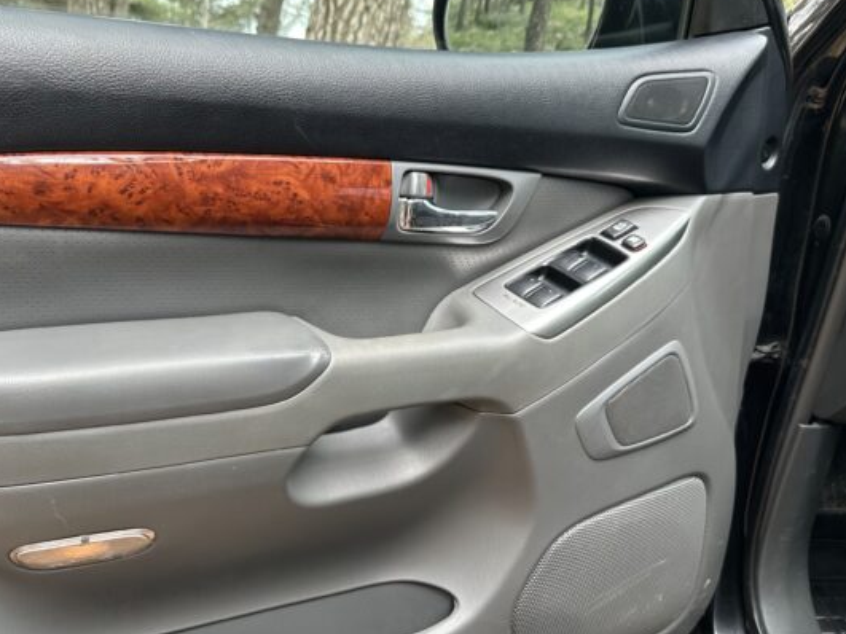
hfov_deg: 50.6
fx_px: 880
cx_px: 293
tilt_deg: -20.5
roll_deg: +5.4
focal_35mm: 36
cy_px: 401
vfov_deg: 39.4
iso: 64
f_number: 1.78
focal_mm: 6.86
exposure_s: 1/123
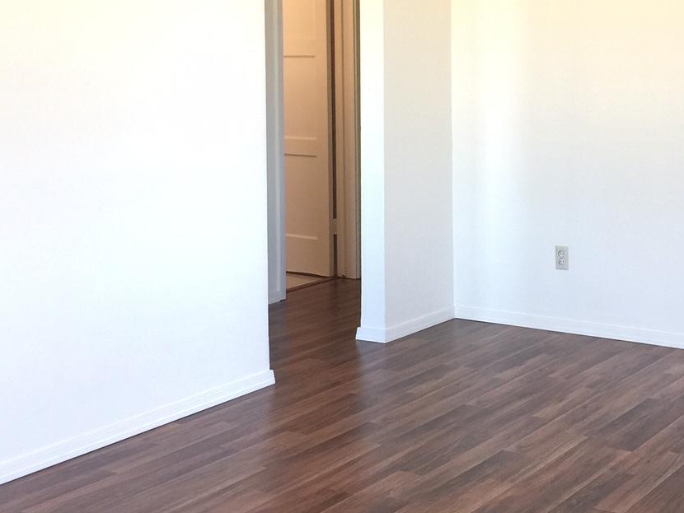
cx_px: 520
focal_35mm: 57
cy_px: 109
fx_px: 1127
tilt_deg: -2.6
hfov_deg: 33.1
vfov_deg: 25.3
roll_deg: +0.2
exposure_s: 1/30
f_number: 2.2
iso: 50
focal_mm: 4.15
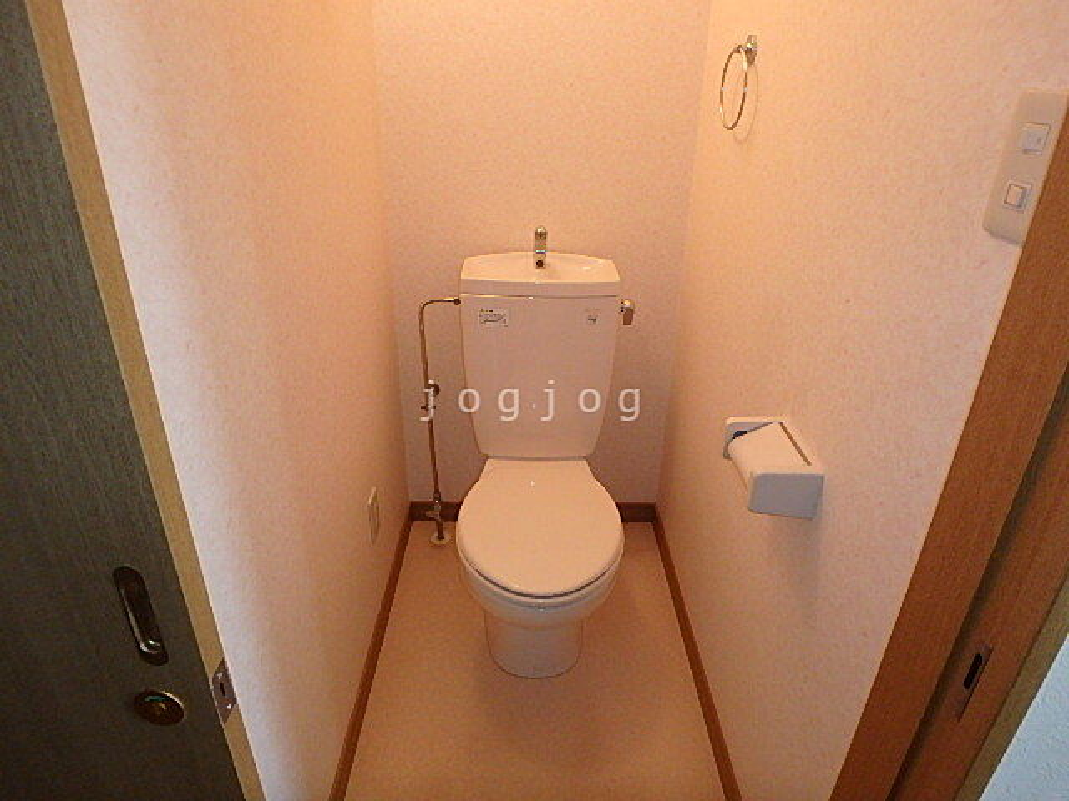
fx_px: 649
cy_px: 400
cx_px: 534
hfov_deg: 79.0
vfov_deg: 63.4
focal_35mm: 21
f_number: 3.5
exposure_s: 1/30
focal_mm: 3.7
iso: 400
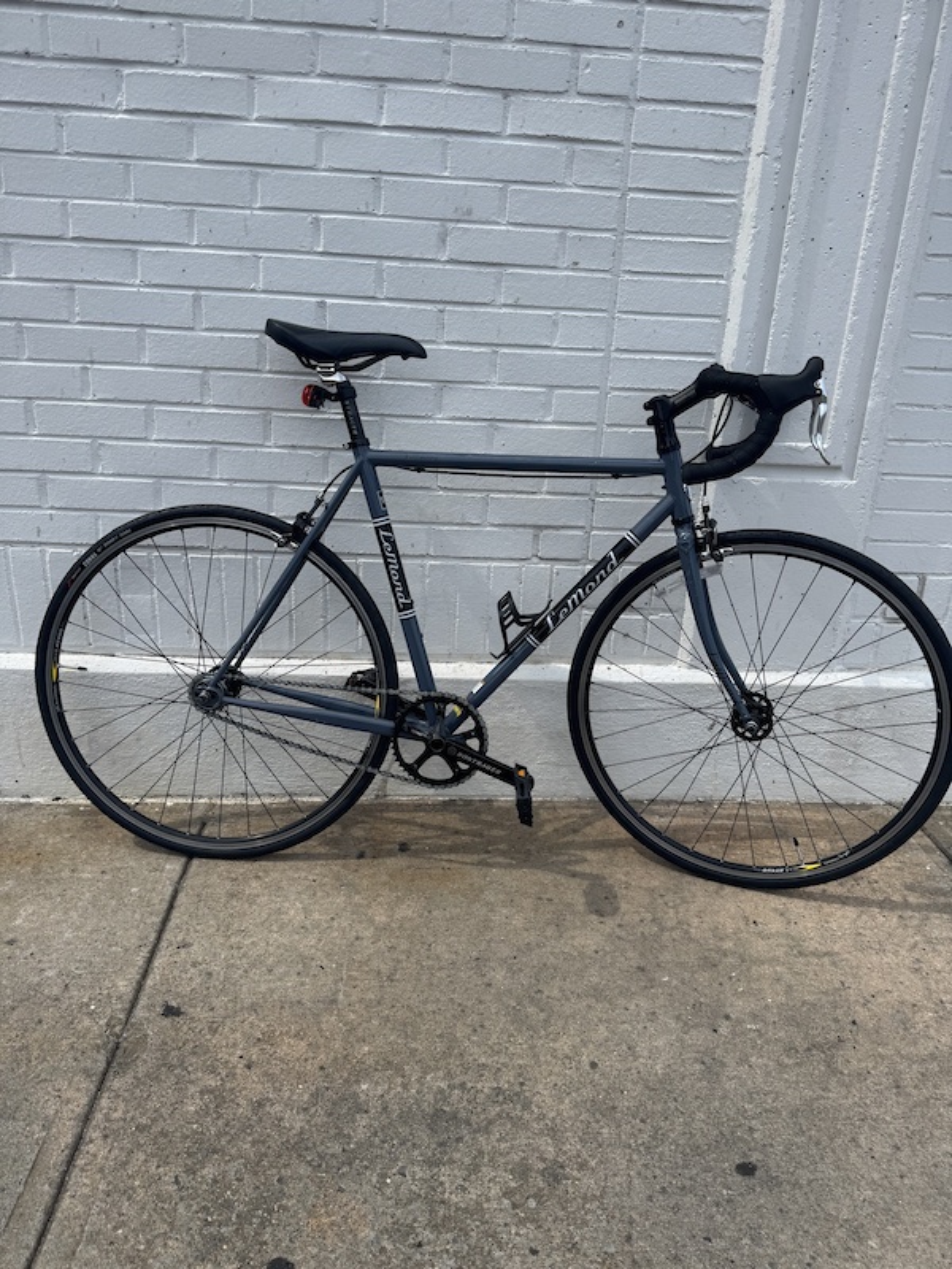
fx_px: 880
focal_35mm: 24
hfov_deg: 56.8
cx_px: 476
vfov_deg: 71.6
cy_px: 634
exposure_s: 1/3247
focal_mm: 6.76
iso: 80
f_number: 1.78
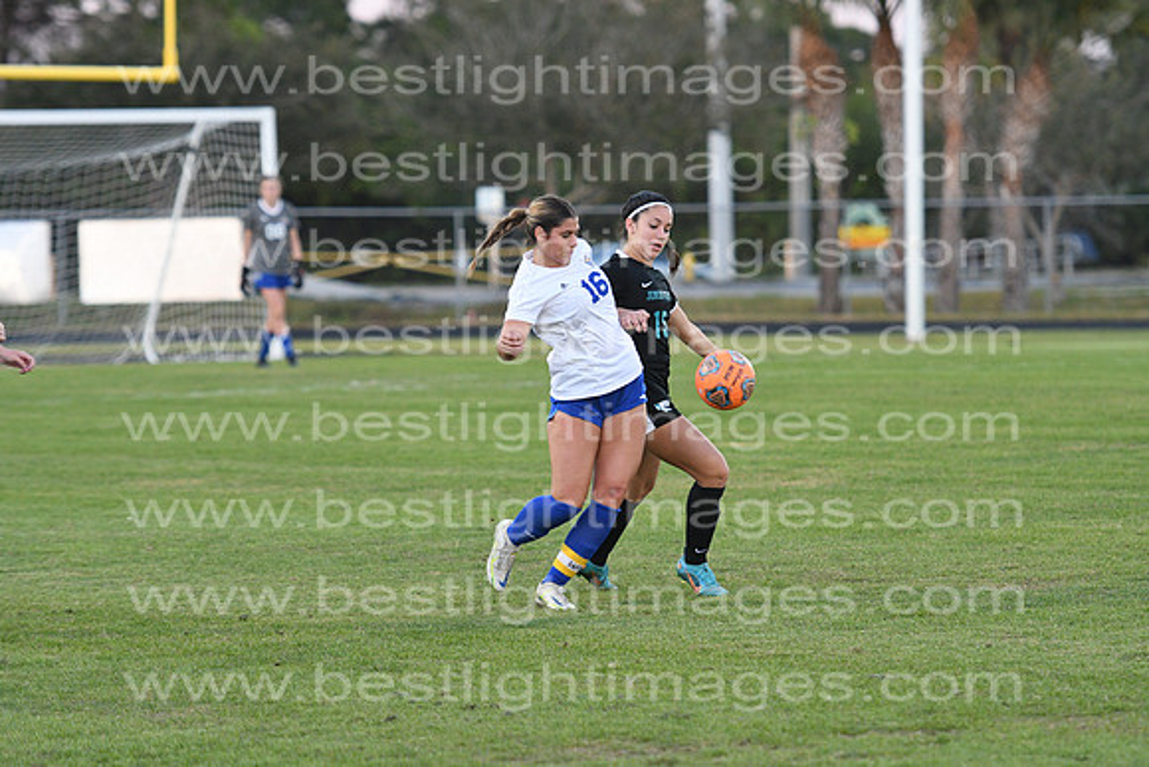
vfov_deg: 6.3
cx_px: 574
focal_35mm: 218
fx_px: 6943
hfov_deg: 9.5
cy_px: 384
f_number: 2.8
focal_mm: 145
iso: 1400
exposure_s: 1/800
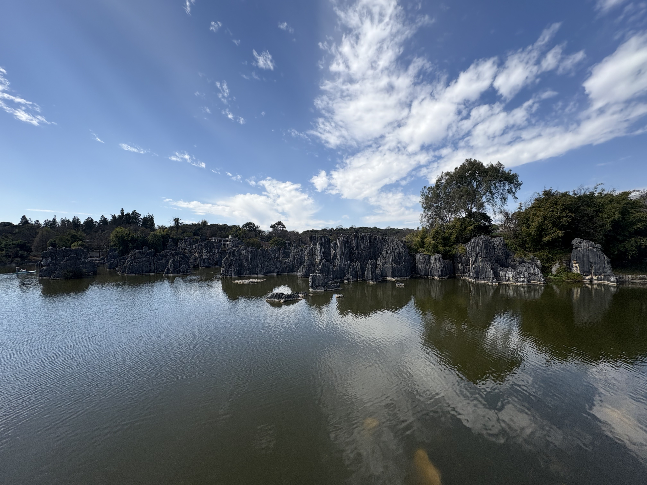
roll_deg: +0.4
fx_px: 262
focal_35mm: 14
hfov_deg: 102.1
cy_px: 242
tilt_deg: +1.5
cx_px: 324
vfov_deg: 85.7
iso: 50
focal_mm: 2.22
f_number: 2.2
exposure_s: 1/2208
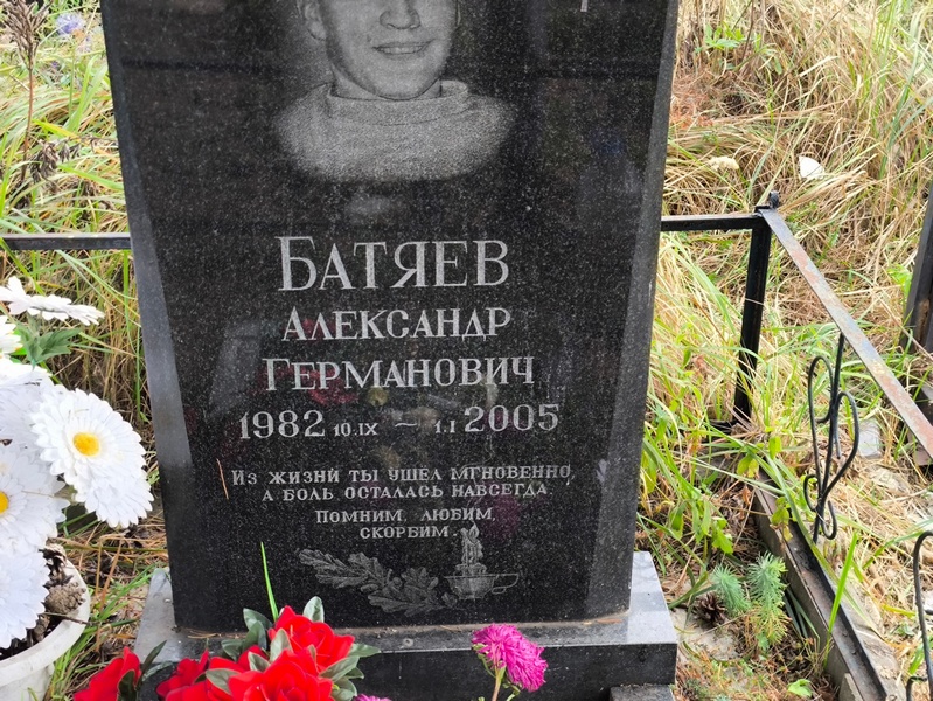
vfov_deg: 29.1
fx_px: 1348
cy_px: 350
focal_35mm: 50
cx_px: 466
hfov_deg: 38.2
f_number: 1.7
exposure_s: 1/120
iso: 100
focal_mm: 4.71
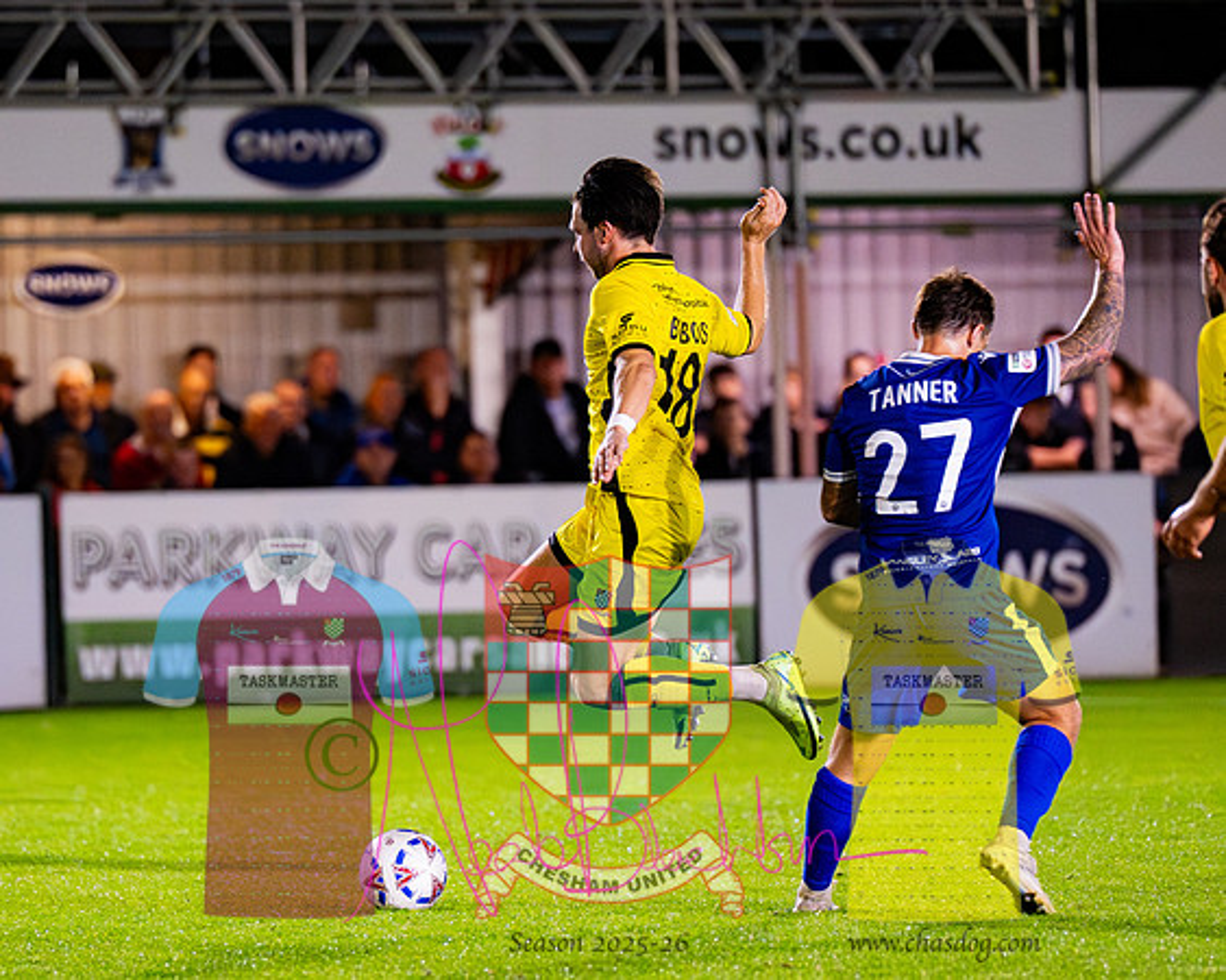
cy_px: 426
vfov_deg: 3.7
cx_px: 463
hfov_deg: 4.6
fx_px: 15356
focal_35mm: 423
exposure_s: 1/1250
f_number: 2.8
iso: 6400
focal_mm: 200
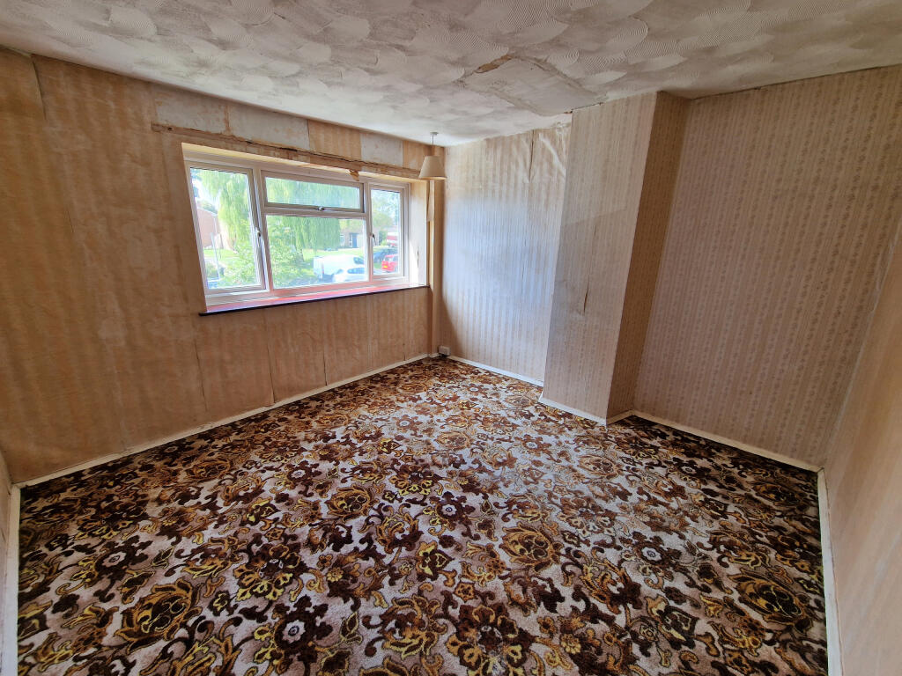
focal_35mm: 13
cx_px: 451
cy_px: 338
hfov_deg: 106.2
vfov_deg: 89.9
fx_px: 339
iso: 50
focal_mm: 2.2
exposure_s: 1/50
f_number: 2.2
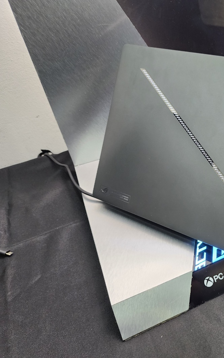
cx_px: 232
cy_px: 180
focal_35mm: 33
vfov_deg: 58.1
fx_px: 322
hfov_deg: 34.3
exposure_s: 1/100
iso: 320
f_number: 1.8
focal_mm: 6.4
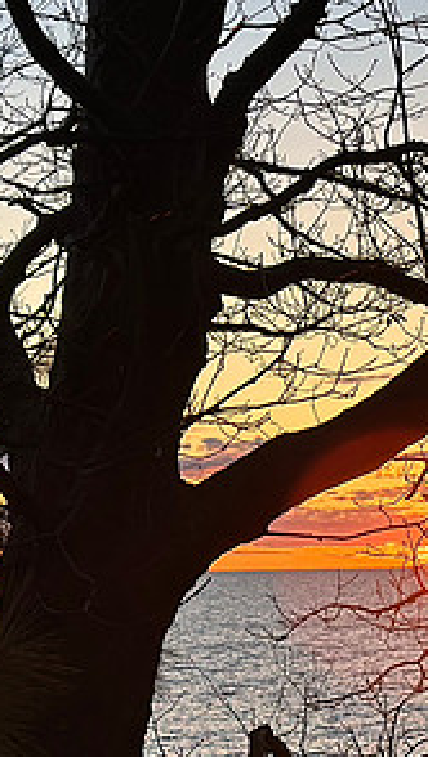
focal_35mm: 103
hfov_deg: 11.7
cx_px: 443
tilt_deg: +0.4
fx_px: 2072
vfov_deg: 20.6
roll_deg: +1.7
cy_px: 534
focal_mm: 6.86
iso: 80
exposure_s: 1/980
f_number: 1.78
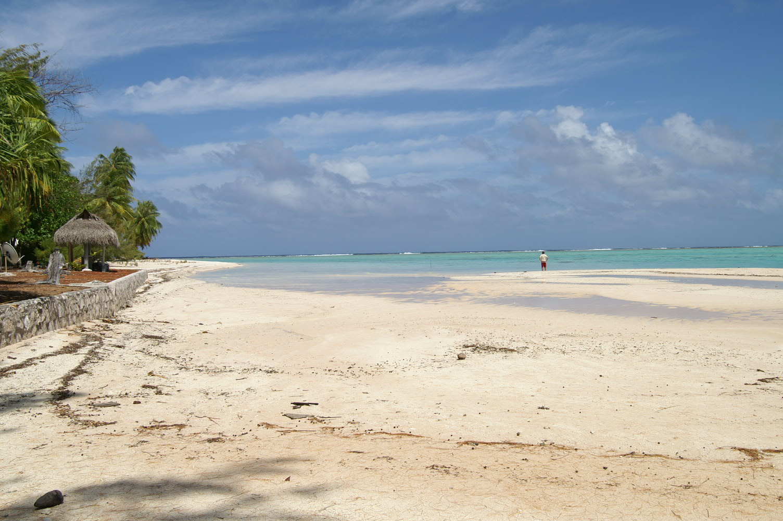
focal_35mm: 33
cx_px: 392
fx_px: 717
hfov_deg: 57.3
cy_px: 260
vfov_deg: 39.9
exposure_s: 1/800
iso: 100
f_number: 8
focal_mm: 22
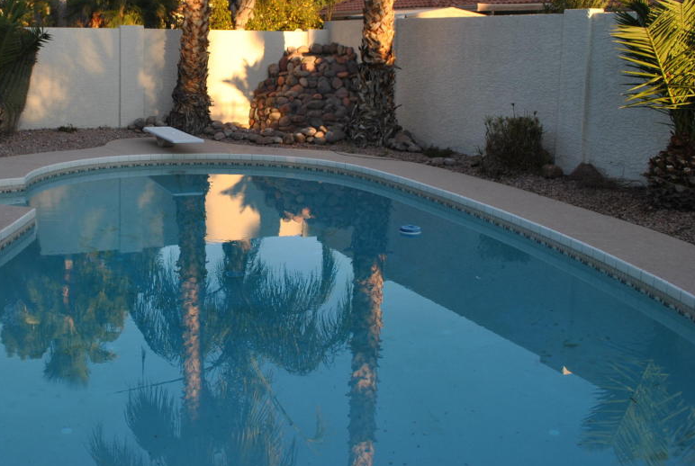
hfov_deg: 46.9
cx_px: 189
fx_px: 774
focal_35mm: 40
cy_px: 139
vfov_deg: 33.1
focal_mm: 18
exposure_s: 1/125
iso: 110
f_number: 5.6
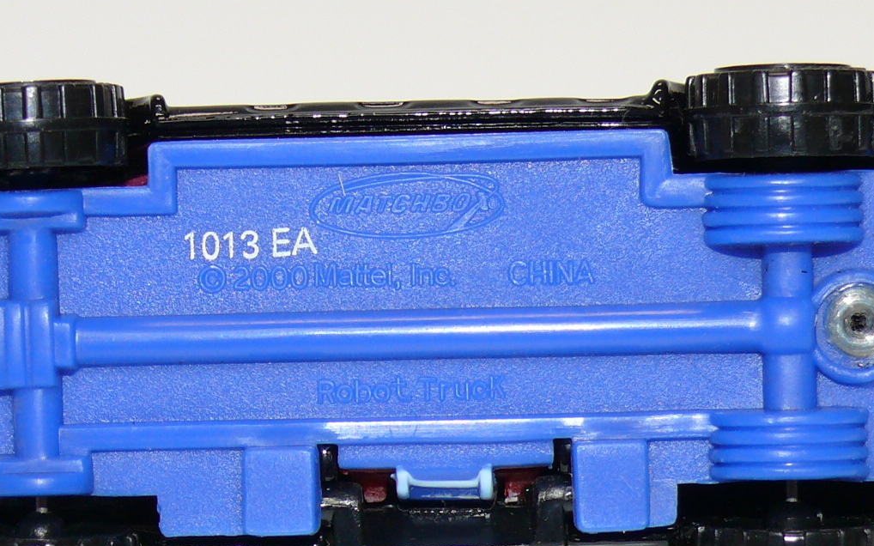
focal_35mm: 155
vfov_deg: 8.5
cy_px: 302
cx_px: 440
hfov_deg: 13.5
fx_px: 3692
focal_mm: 12.8
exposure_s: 1/30
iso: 100
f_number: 4
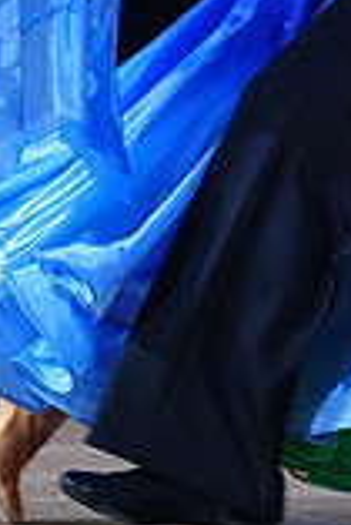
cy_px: -247
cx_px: 289
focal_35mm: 640
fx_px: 9339
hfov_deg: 2.2
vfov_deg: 3.2
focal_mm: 173
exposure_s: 1/500
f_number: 2.8
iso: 640
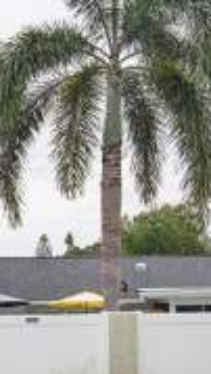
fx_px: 744
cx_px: -119
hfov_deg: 14.8
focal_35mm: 75
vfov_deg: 27.6
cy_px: 306
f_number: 7.1
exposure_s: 1/250
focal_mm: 16
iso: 100
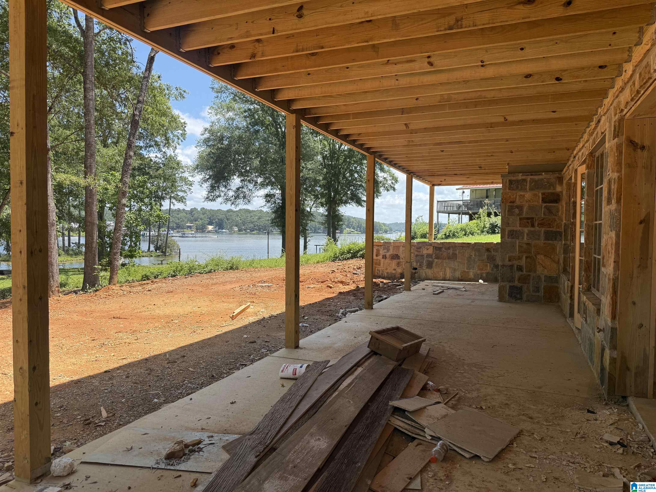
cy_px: 246
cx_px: 328
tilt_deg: -1.8
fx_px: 455
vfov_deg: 56.8
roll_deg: -0.4
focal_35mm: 24
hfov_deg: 71.6
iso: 80
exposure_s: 1/1553
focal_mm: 6.76
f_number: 1.78
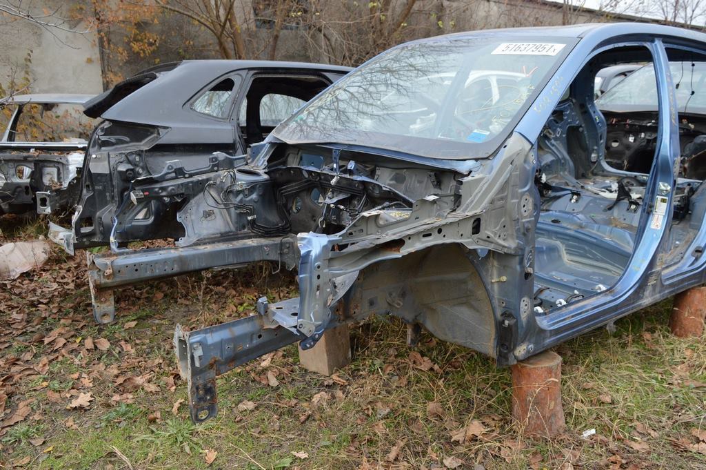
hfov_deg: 62.0
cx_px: 353
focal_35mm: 30
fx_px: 588
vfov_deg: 43.5
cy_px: 235
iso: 250
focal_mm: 20
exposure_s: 1/125
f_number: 5.6
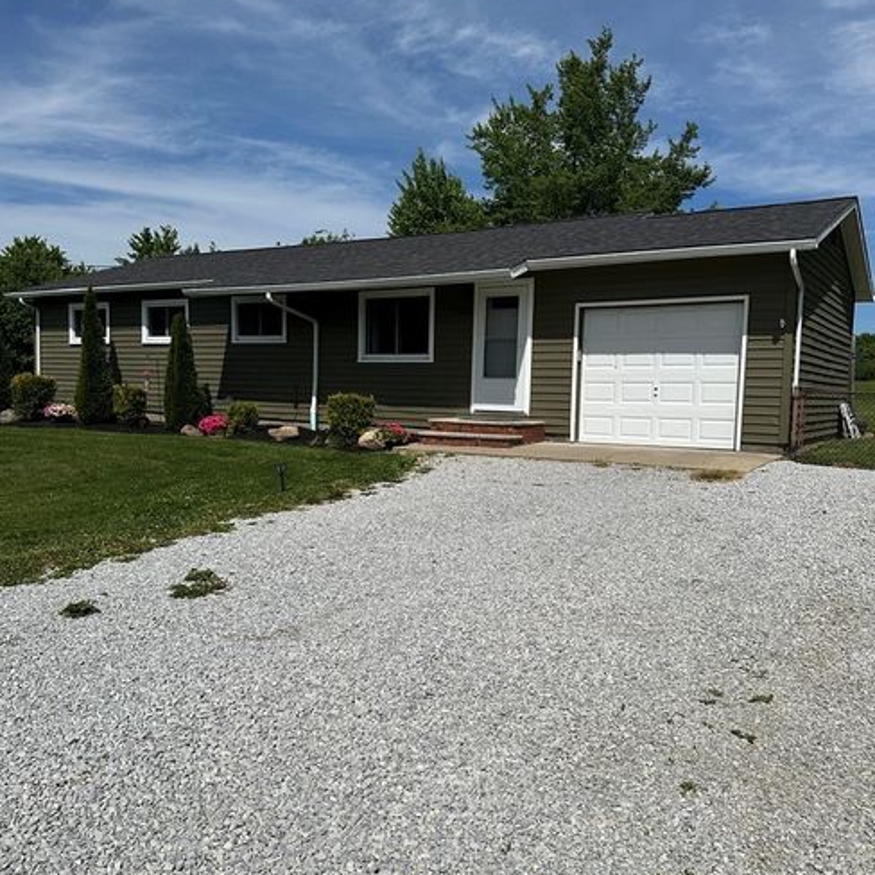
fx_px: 829
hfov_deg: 55.6
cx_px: 434
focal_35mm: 29
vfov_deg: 55.6
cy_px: 458
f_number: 1.78
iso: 80
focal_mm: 6.86
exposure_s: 1/12048
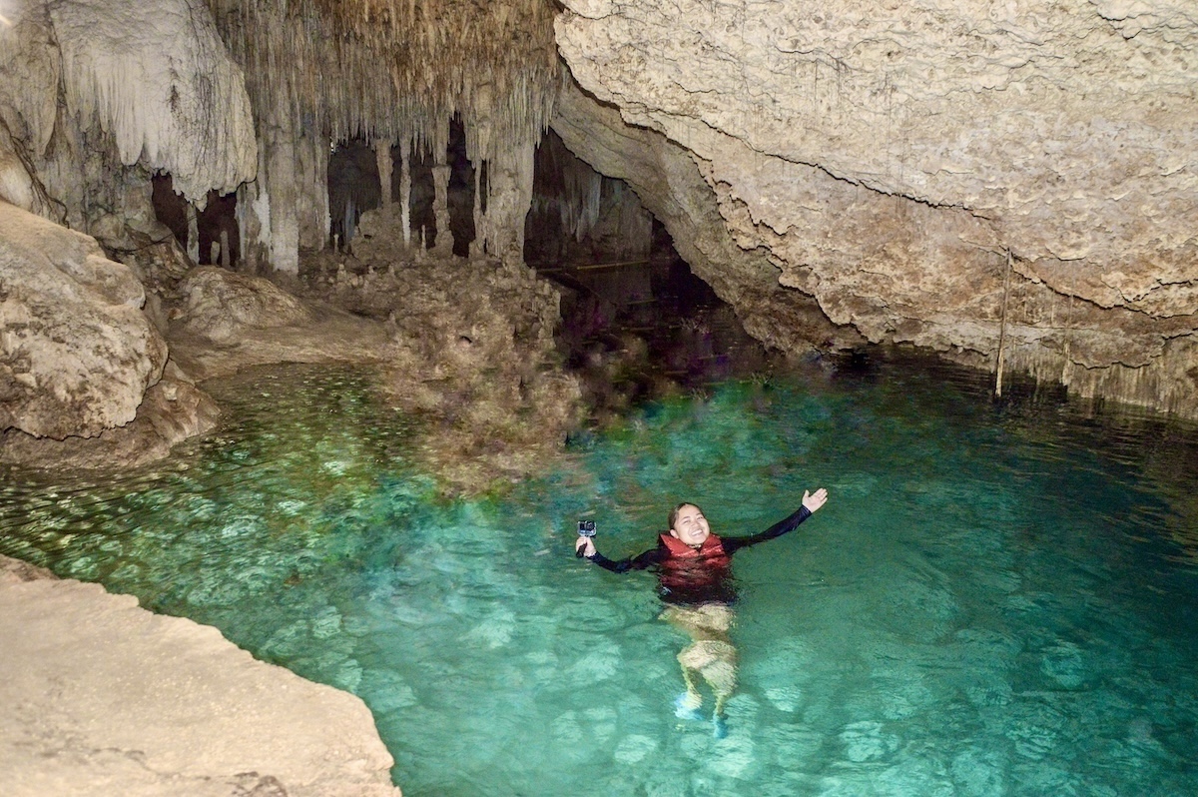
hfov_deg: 59.5
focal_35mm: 32
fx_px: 1047
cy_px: 398
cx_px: 599
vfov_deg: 41.6
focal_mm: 21
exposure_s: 1/160
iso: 1600
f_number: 3.8
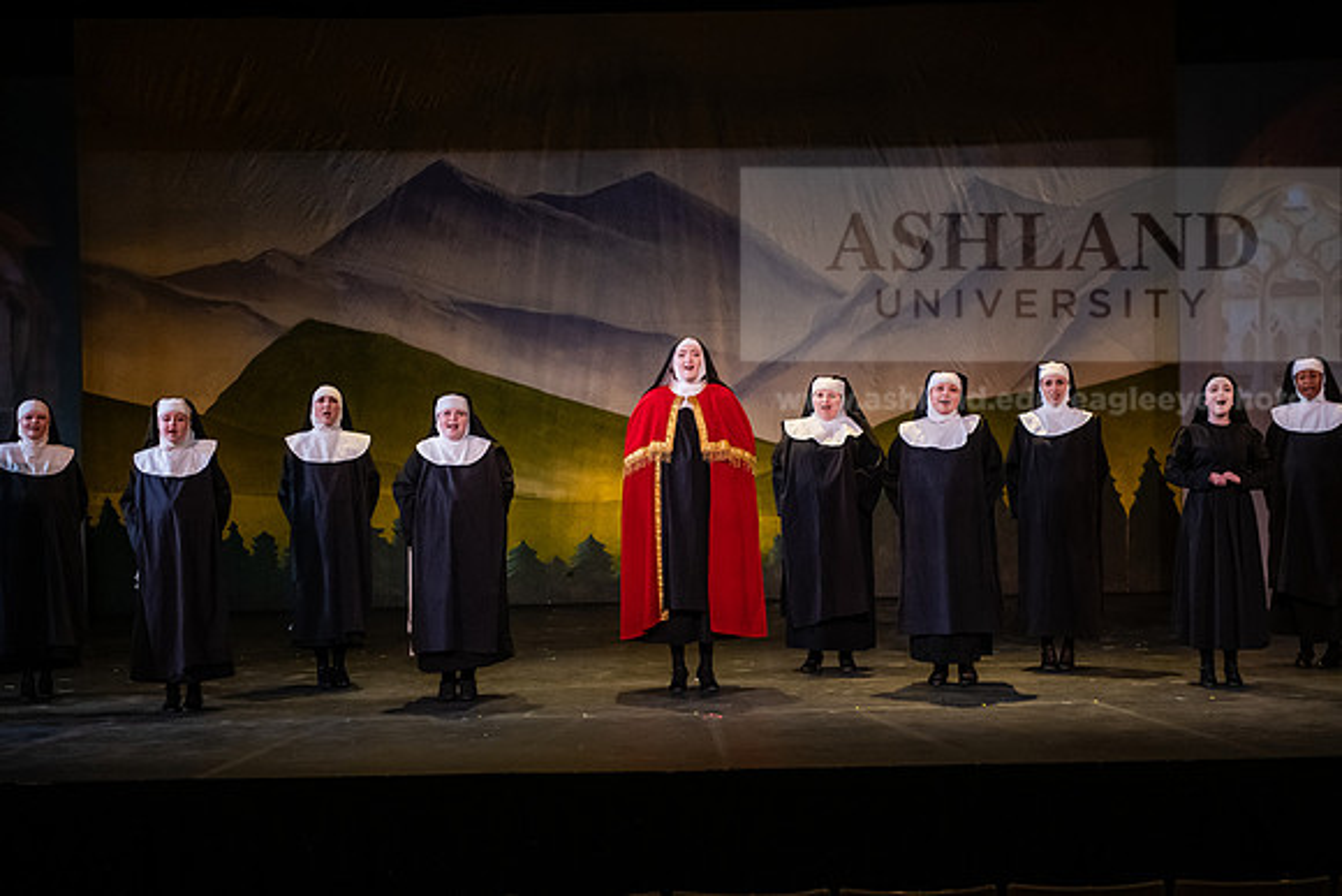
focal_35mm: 70
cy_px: 448
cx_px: 671
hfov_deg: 28.8
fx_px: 2610
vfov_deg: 19.5
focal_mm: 70
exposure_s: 1/200
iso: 4000
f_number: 3.2
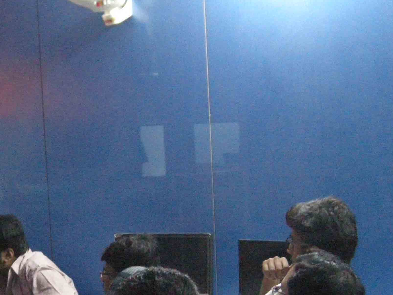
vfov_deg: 16.7
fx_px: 988
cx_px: 90
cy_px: 274
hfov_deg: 22.3
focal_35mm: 87
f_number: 2.7
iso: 800
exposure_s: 1/8
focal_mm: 7.5
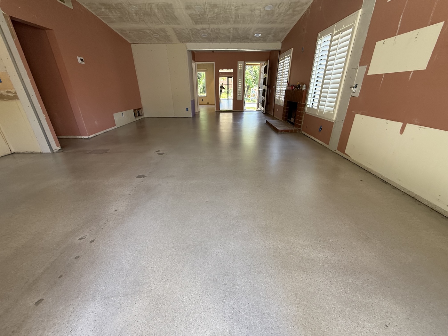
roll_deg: +0.6
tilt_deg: -23.3
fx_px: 181
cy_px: 168
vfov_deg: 85.7
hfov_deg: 102.1
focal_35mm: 14
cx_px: 224
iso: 125
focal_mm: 2.22
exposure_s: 1/99
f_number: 2.2
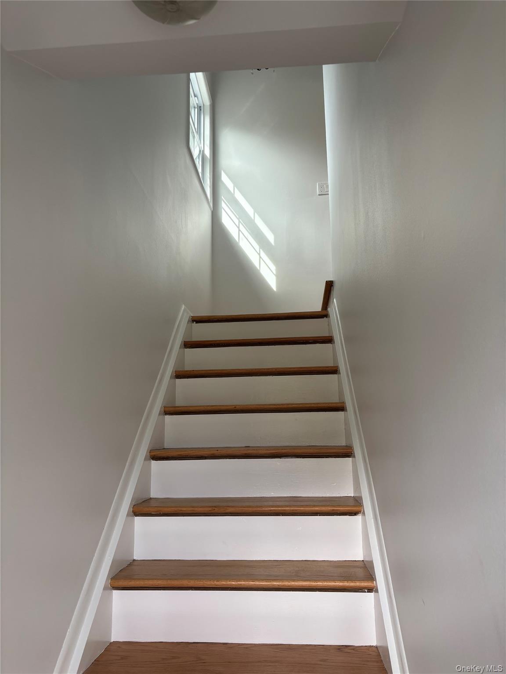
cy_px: 337
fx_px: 507
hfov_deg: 53.1
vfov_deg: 67.3
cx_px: 253
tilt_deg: +10.0
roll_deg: +0.7
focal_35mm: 26
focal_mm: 5.96
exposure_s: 1/127
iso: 50
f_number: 1.6
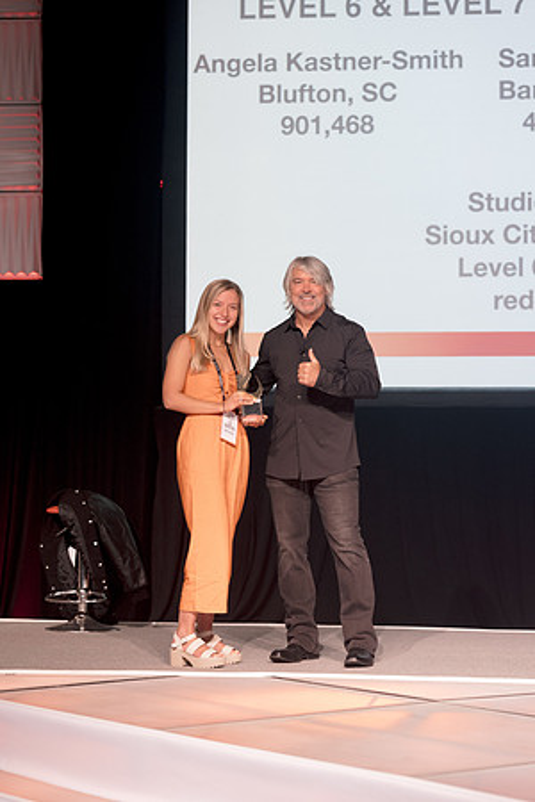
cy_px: 401
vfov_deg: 23.9
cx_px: 268
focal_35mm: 85
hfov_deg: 16.1
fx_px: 1895
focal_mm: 85
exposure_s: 1/200
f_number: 3.2
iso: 640
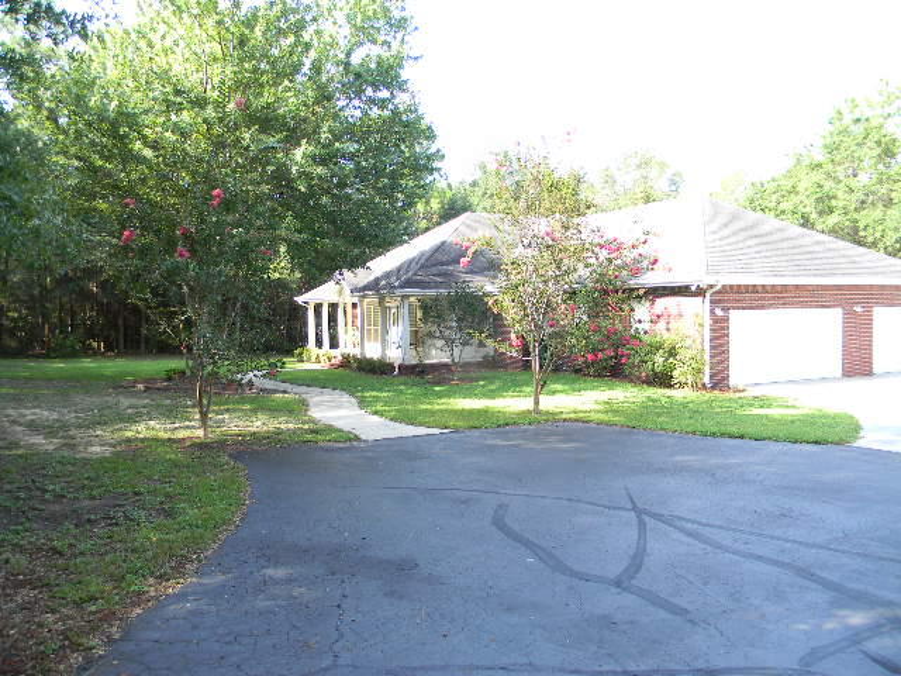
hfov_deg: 63.4
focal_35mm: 28
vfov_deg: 49.7
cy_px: 338
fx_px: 729
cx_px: 450
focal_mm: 5
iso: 80
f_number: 3.5
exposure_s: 1/62
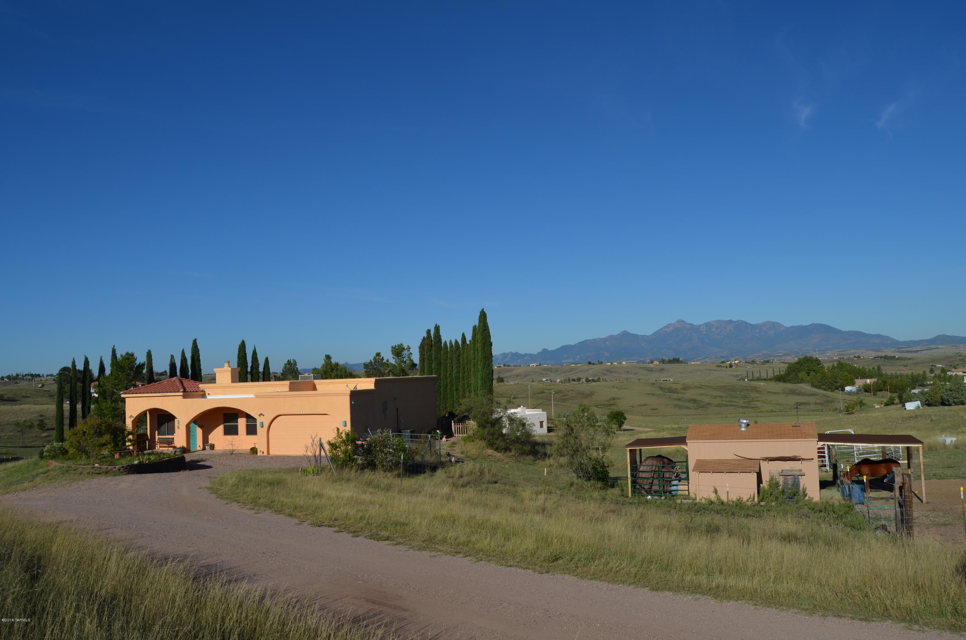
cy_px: 320
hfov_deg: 67.5
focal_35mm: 27
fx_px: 723
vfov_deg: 47.7
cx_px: 483
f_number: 10
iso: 100
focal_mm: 18
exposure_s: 1/400
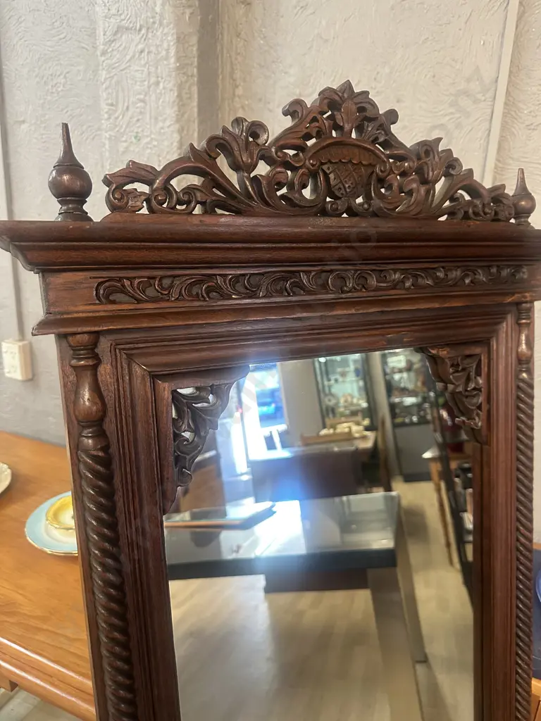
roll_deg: -4.1
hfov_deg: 56.8
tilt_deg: -17.2
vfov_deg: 71.6
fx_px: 500
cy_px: 360
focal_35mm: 24
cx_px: 270
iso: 320
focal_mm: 6.86
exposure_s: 1/50
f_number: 1.78
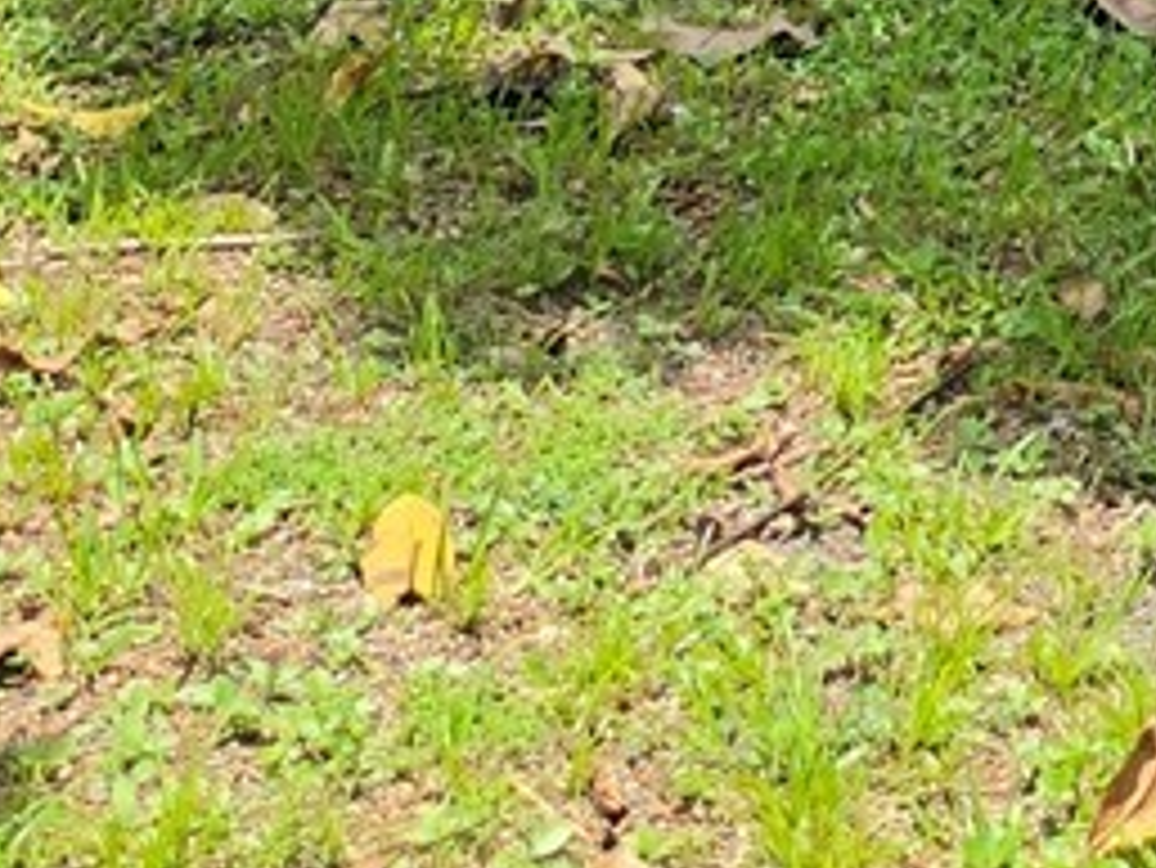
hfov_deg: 12.6
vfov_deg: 8.6
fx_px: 4778
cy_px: -1785
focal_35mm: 143
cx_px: 2078
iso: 64
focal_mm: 6.5
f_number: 1.4
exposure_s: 1/3354
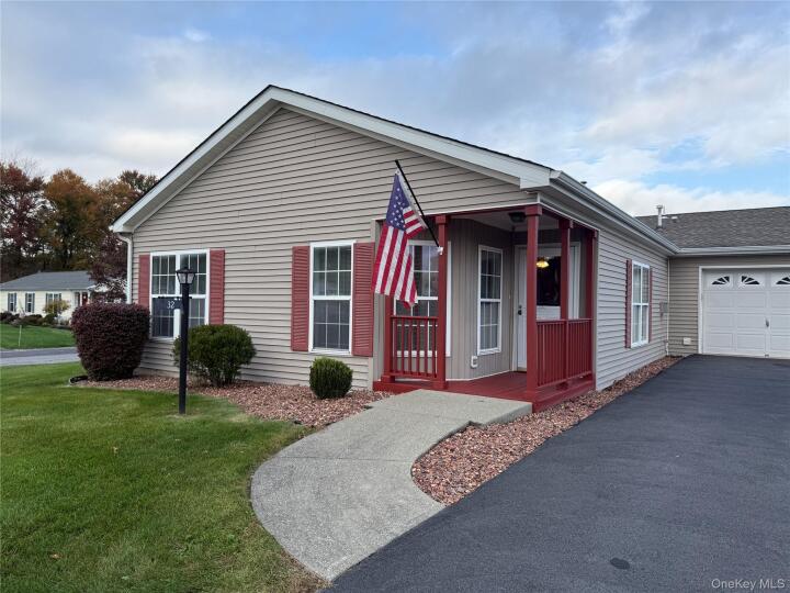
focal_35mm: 24
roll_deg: -1.3
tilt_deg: +0.2
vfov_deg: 56.8
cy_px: 296
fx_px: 548
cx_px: 395
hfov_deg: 71.6
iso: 80
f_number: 1.78
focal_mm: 6.76
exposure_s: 1/1901
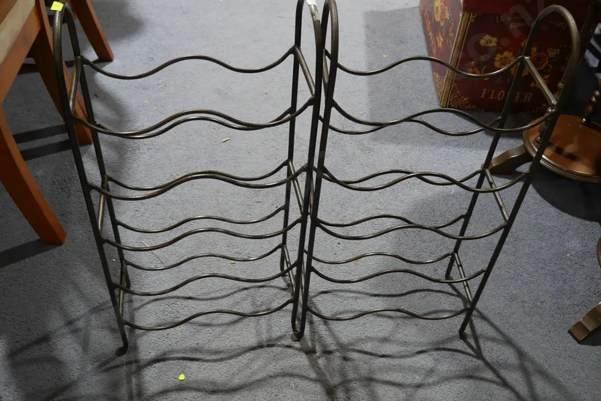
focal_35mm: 34
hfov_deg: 55.8
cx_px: 304
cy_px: 180
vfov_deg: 38.9
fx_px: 568
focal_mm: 16
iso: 500
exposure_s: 1/60
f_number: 3.6
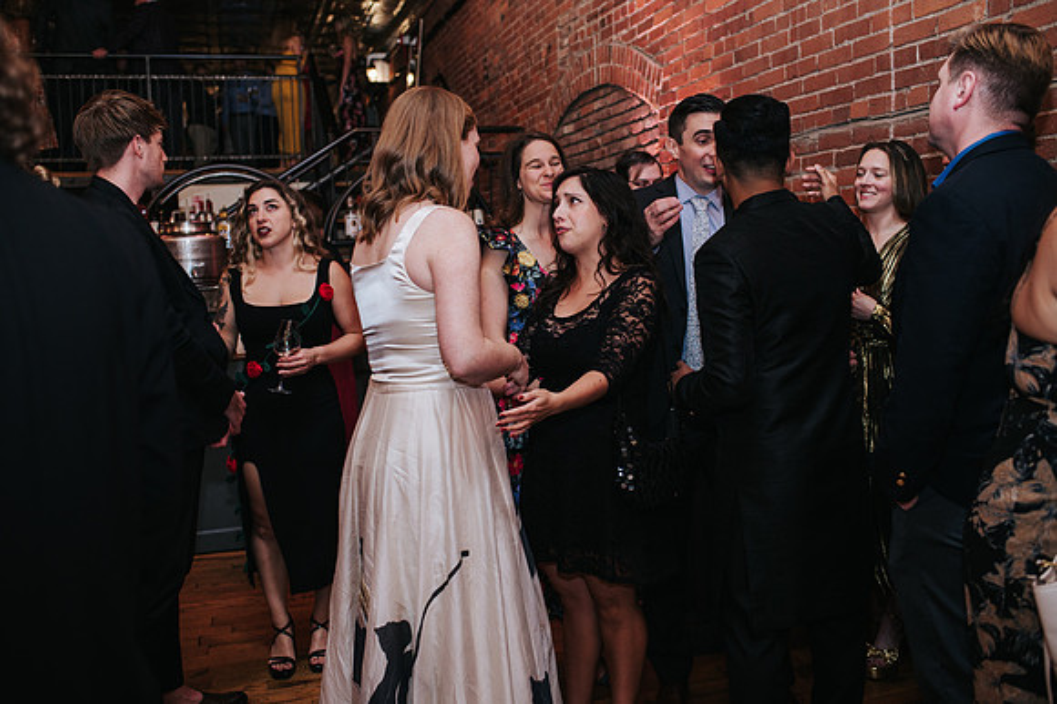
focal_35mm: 35
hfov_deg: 54.5
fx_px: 1027
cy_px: 352
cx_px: 528
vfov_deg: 37.8
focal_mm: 35
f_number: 3.2
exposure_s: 1/200
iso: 800
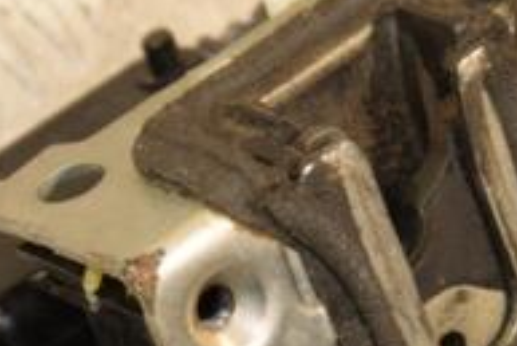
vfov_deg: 4.5
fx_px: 4426
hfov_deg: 6.7
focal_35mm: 308
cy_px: 209
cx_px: 305
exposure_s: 1/200
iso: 800
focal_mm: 66
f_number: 7.1
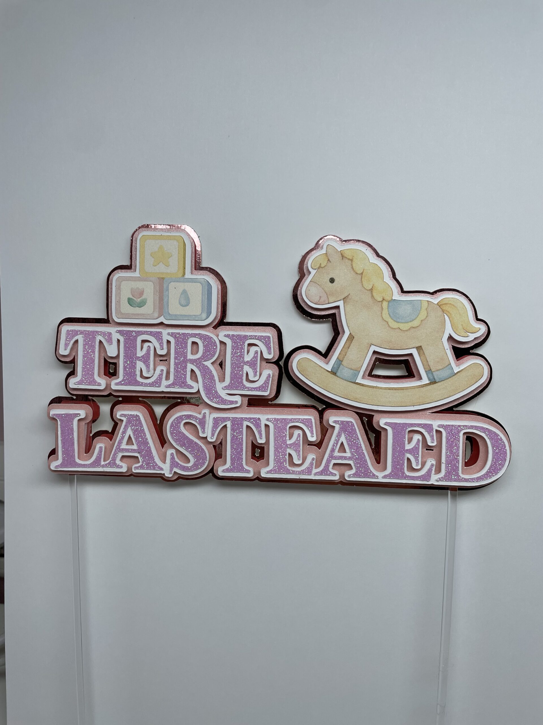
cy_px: 362
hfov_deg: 53.1
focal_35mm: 26
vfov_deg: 67.3
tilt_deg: -24.5
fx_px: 544
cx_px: 272
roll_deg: -1.0
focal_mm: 4.2
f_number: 1.6
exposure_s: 1/774
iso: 32
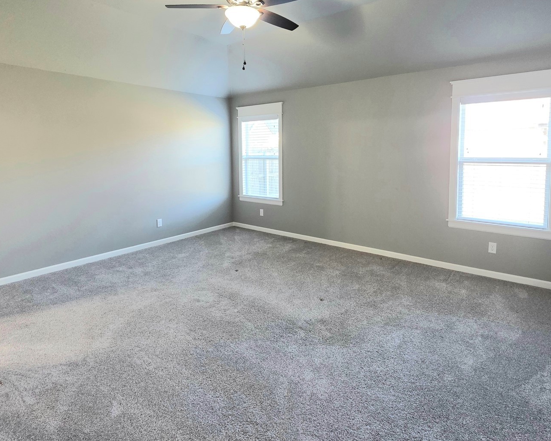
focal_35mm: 19
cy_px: 178
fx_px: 310
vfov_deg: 70.2
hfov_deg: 83.3
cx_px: 279
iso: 320
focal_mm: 2.2
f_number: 1.9
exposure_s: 1/60.2
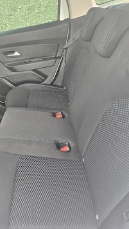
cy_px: 112
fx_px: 171
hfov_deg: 40.8
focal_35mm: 28
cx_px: 40
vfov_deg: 67.9
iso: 250
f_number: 1.8
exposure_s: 1/101
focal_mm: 5.4
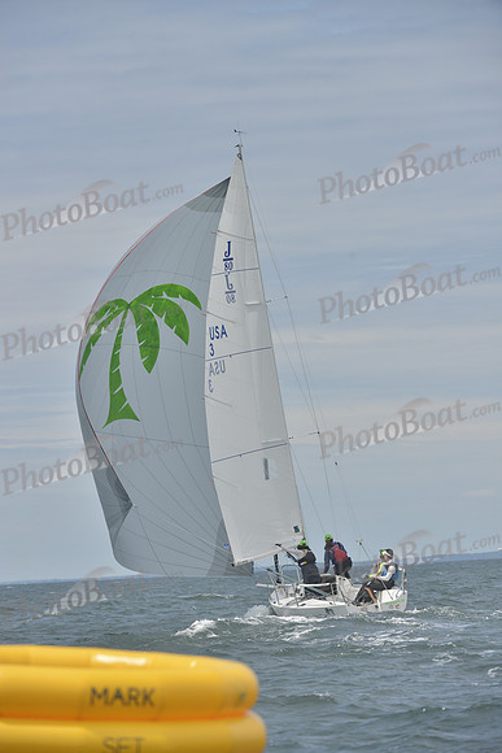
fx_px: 4599
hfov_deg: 6.2
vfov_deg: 9.4
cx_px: 251
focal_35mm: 220
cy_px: 376
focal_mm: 220
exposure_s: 1/1250
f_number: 7.1
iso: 280
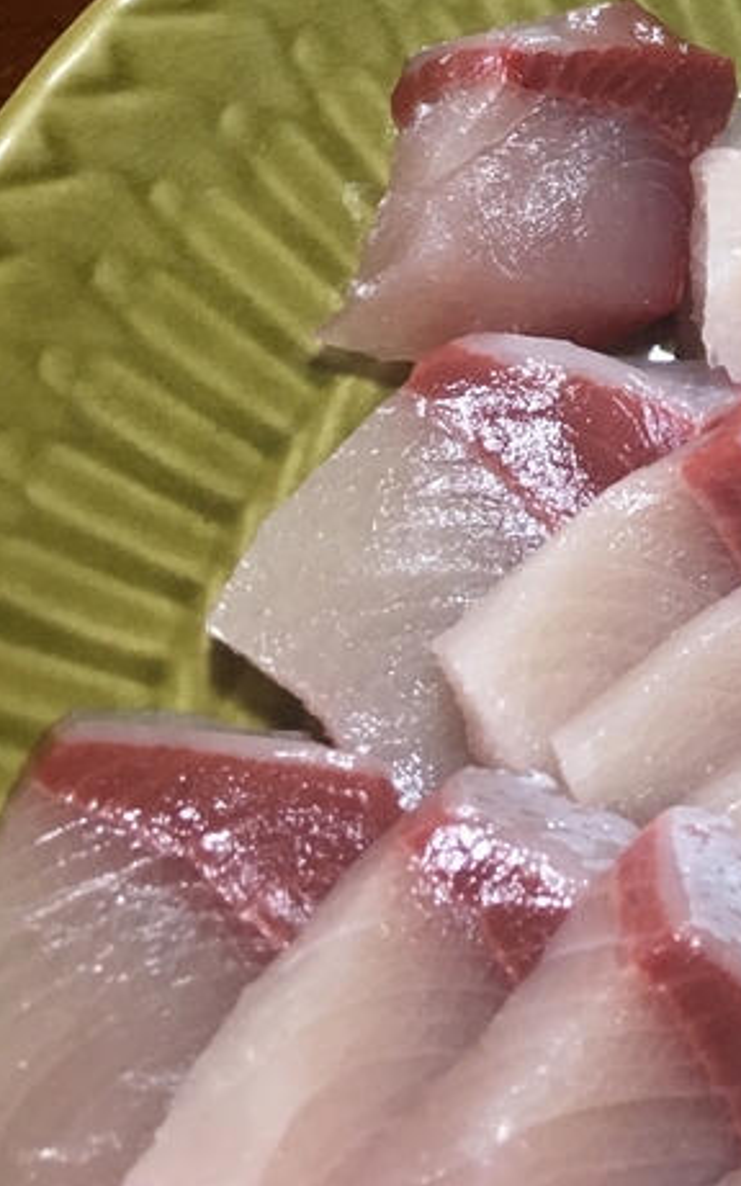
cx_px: 1148
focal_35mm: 80
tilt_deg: -51.0
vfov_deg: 24.8
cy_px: 36
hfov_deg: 15.0
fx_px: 2586
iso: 80
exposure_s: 1/30
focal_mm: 4.15
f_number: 2.2
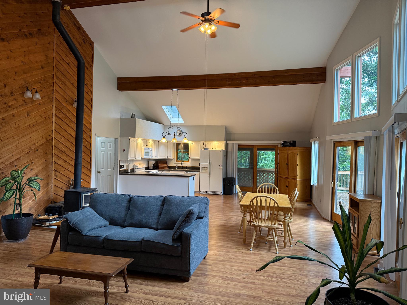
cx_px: 204
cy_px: 152
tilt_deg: +0.0
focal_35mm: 24
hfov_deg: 71.6
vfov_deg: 56.8
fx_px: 282
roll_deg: -1.4
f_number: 1.78
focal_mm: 6.76
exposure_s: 1/60
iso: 250
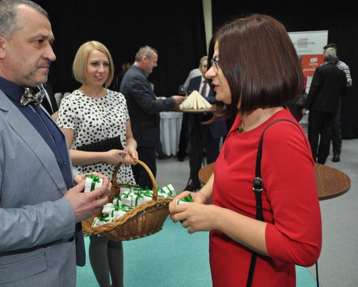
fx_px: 329
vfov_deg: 47.1
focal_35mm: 31
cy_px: 142
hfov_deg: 57.0
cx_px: 155
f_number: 3.5
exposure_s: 1/125
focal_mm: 18
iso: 1600
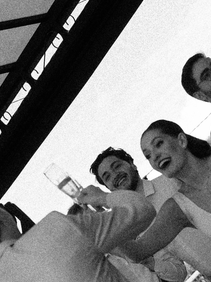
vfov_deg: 14.7
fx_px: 1081
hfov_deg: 11.1
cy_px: 246
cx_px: 156
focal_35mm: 133
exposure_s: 1/400
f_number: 5
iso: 100
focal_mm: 37
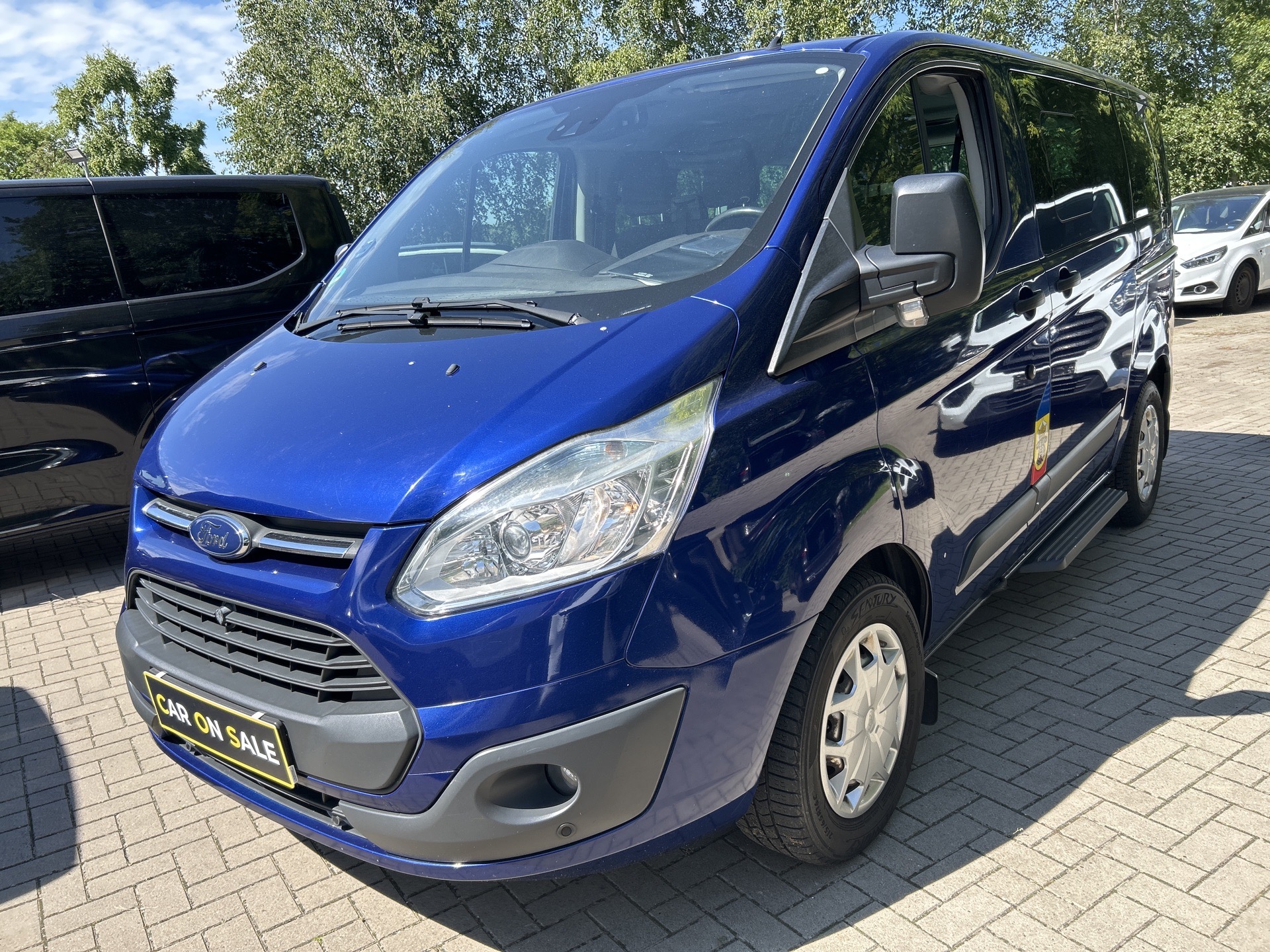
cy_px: 476
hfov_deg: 67.3
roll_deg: +6.6
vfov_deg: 53.1
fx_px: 954
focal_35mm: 26
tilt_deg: -13.6
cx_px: 635
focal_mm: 5.7
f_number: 1.5
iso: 50
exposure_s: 1/1252
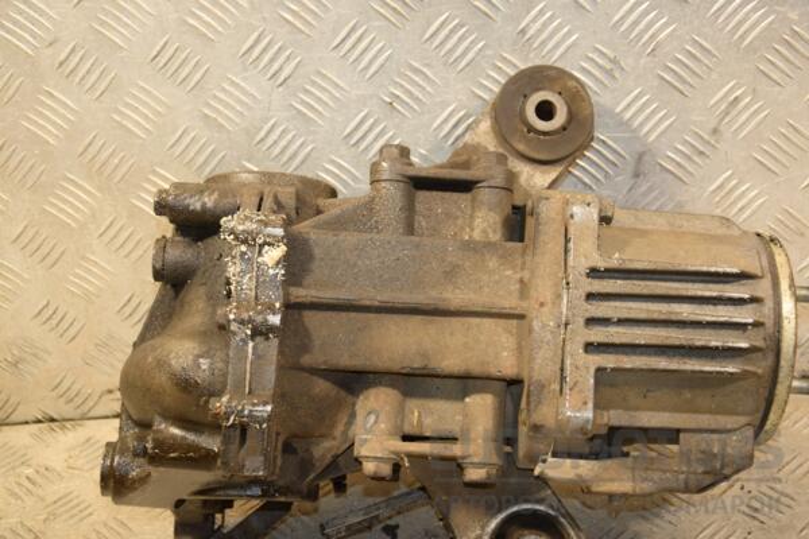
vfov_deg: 21.6
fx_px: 1416
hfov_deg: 31.9
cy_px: 270
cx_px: 404
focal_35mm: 63
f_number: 4.8
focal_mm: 42
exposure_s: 1/125
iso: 800
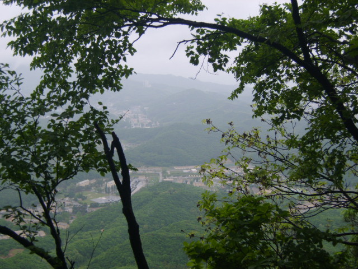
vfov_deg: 27.5
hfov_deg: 36.2
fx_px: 548
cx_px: 179
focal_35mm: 53
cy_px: 134
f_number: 3.5
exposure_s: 1/250
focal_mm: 11
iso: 50
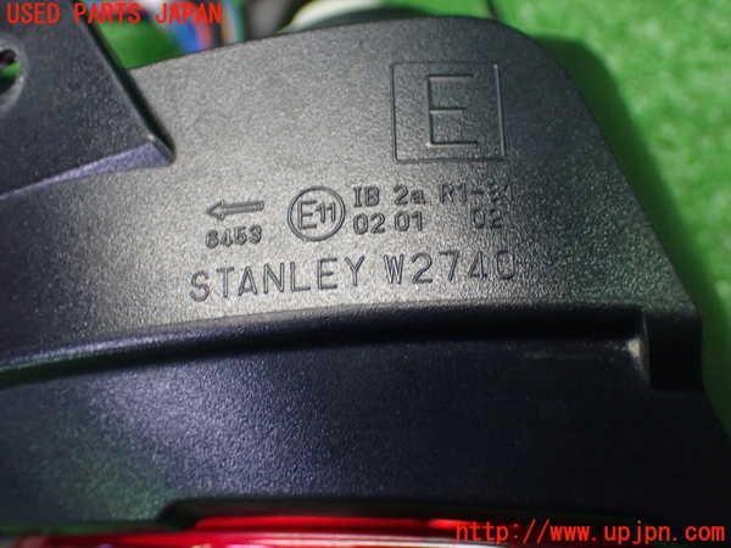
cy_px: 274
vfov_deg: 29.1
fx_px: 1056
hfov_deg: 38.2
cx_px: 366
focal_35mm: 50
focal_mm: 9.01
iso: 800
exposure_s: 1/60
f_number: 3.2
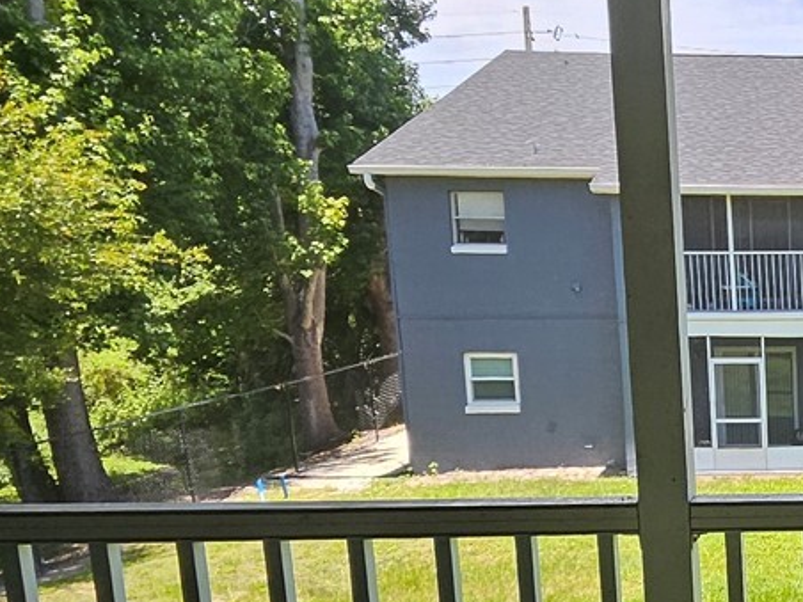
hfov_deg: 30.5
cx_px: 1094
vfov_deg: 31.0
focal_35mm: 46
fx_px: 1067
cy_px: 444
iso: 40
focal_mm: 1.74
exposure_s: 1/285
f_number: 2.2
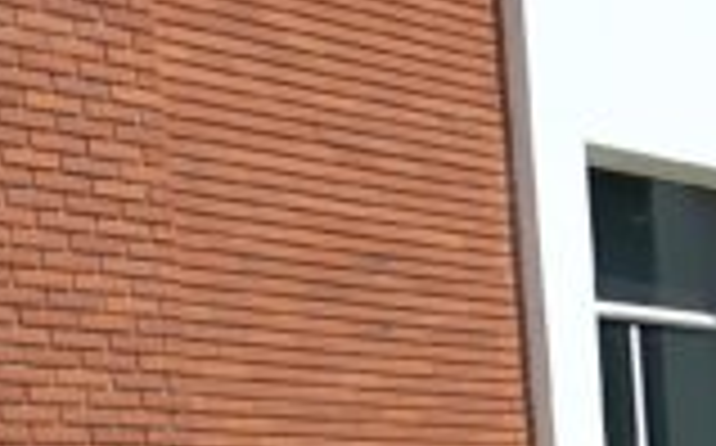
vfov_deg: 9.7
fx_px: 2398
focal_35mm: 123
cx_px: 1621
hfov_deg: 13.4
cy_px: 973
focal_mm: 5.27
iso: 52
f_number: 1.7
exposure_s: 1/481
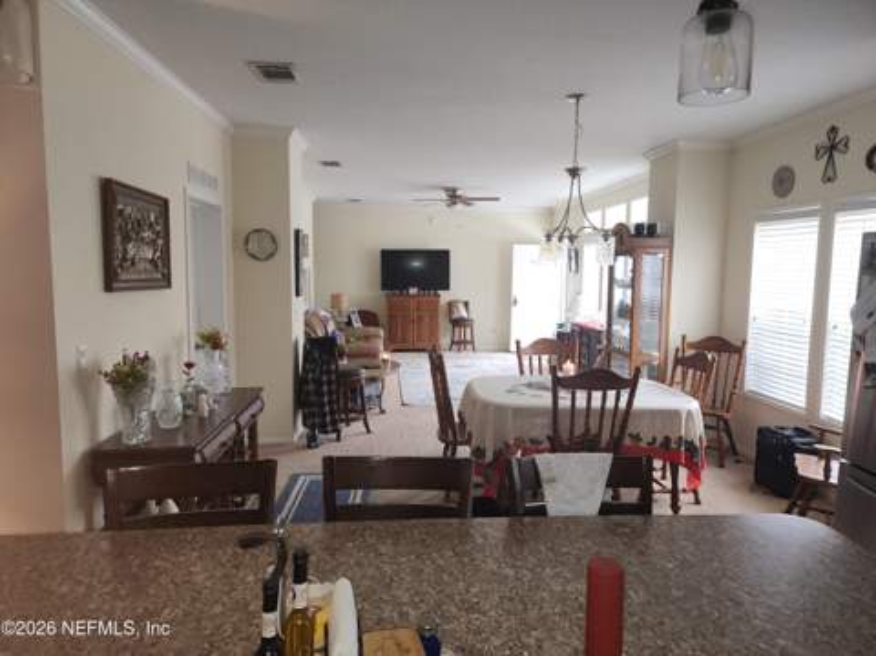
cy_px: 328
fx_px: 581
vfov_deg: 58.8
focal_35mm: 23
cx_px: 438
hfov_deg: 74.0
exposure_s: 1/60
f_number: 1.8
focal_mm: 6.4
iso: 125
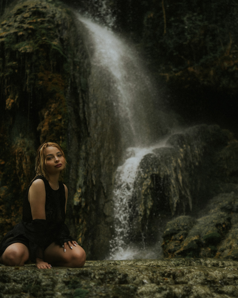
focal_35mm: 50
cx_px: 164
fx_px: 440
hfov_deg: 30.0
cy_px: 149
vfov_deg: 37.3
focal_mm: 35
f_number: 1.8
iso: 100
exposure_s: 1/640
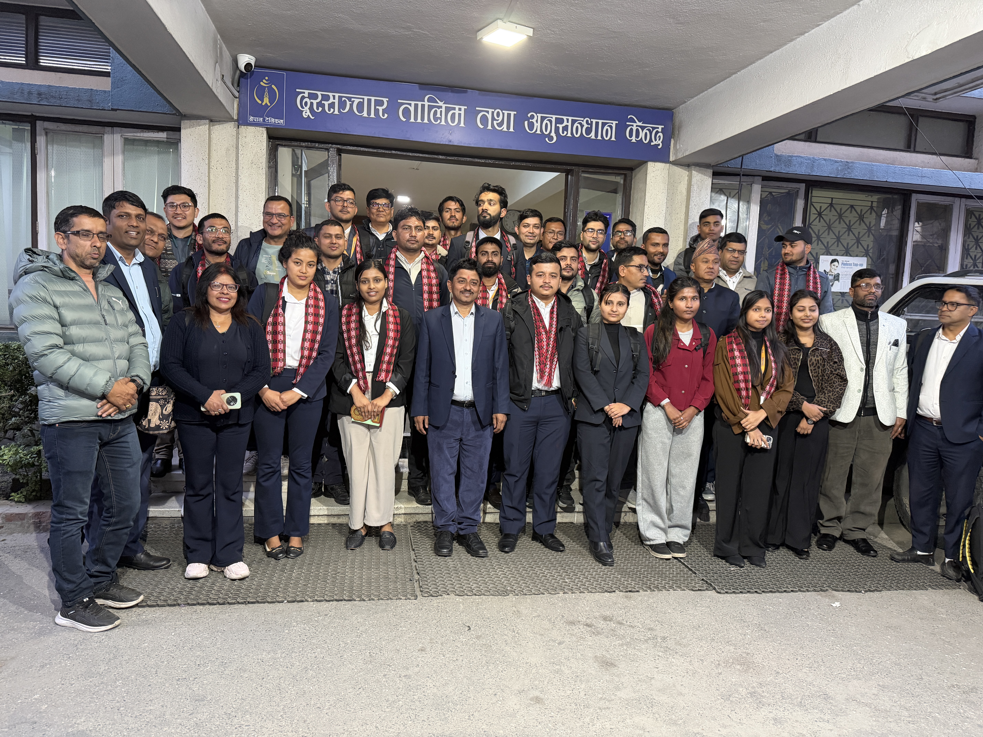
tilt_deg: -5.8
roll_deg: -3.0
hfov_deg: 71.6
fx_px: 682
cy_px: 368
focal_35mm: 24
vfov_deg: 56.8
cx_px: 492
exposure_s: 1/50
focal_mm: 6.76
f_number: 1.78
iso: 500
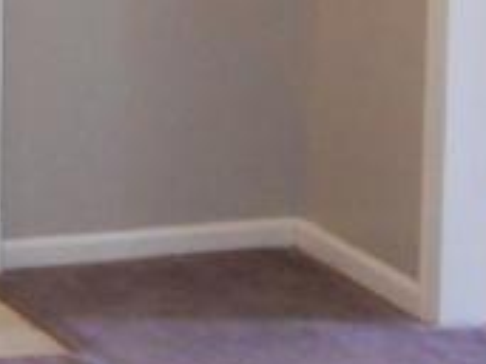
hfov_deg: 8.9
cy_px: -233
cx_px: -307
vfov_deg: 6.7
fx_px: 3030
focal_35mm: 216
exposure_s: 1/50
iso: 400
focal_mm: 6.4
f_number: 3
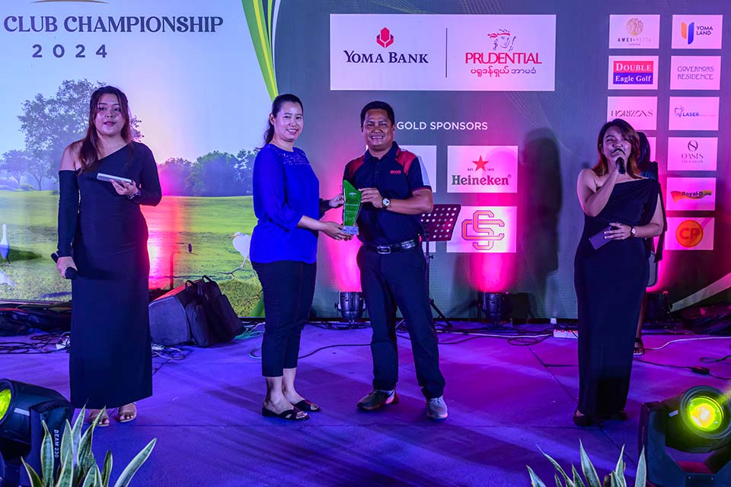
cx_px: 366
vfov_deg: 53.1
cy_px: 244
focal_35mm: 24
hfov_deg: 73.7
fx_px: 487
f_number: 3.5
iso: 3200
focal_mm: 24
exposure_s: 1/250
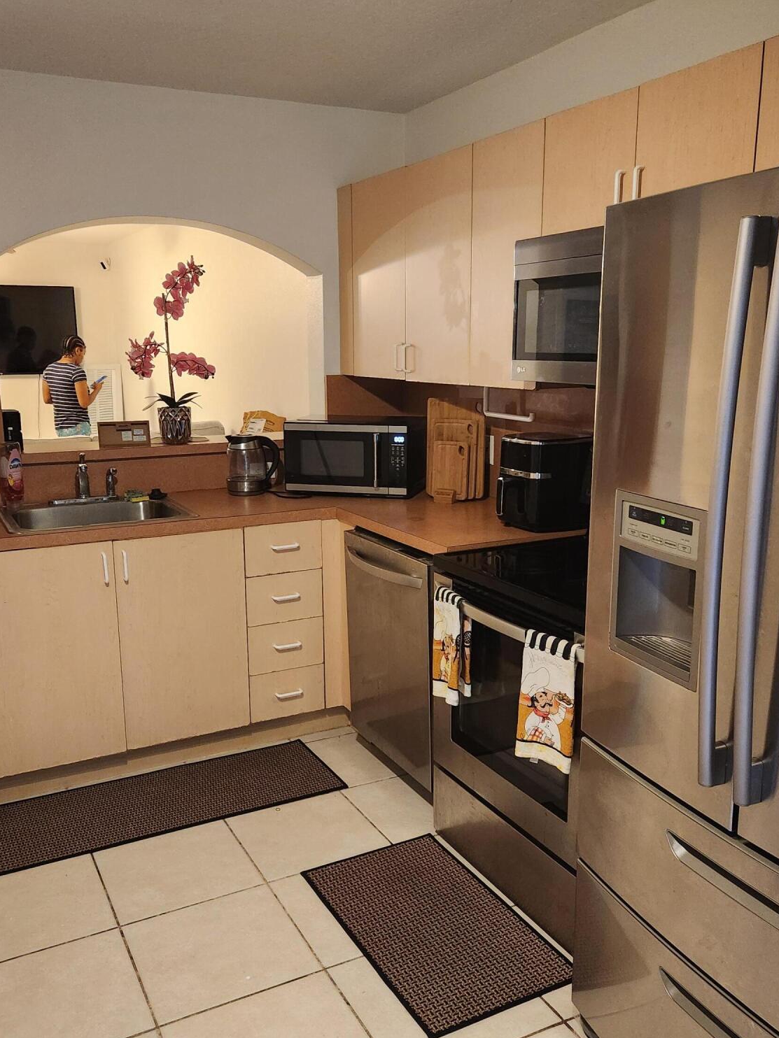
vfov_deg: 58.3
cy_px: 531
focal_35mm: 31
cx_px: 365
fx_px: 930
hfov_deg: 45.4
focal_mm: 5.4
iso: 1000
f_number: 1.8
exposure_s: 1/120
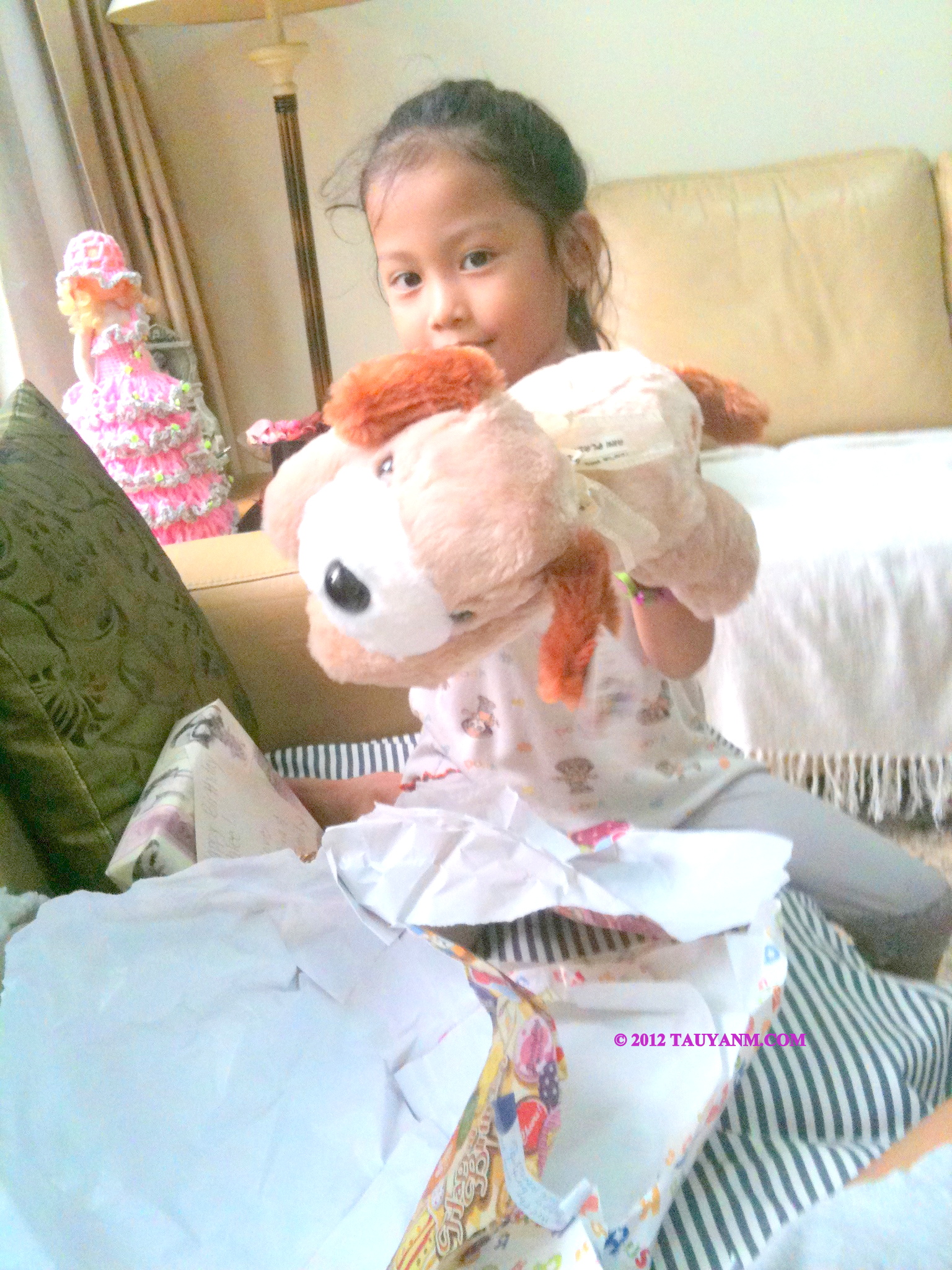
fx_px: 1283
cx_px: 476
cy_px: 635
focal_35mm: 35
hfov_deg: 40.7
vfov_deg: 52.6
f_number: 2.8
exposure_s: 1/15
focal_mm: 3.85
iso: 250
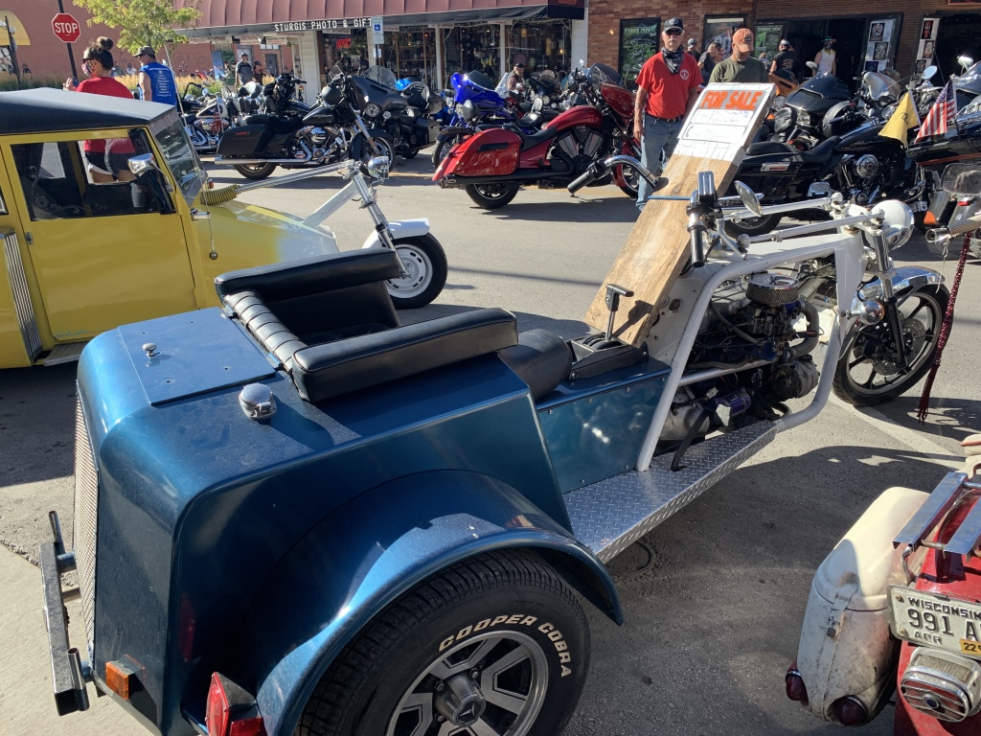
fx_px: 737
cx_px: 490
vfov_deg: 53.1
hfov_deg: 67.3
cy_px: 368
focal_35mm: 26
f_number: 1.8
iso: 25
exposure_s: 1/564
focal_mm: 4.25
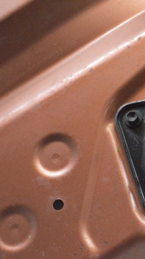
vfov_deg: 15.6
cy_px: 137
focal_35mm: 138
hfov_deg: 8.7
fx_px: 942
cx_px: 157
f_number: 20
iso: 6400
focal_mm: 55
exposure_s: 1/20
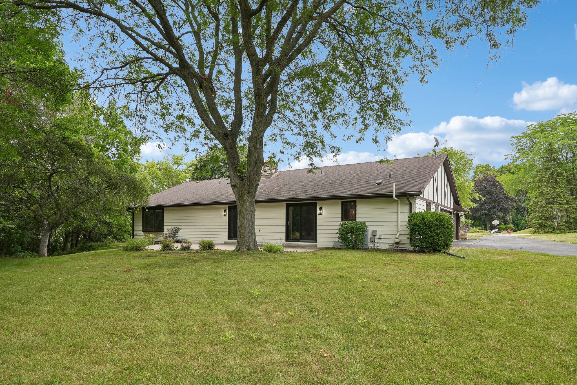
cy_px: 192
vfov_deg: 59.5
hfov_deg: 81.2
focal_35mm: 21
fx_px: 337
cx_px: 288
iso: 100
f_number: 5.6
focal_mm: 21
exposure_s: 1/80
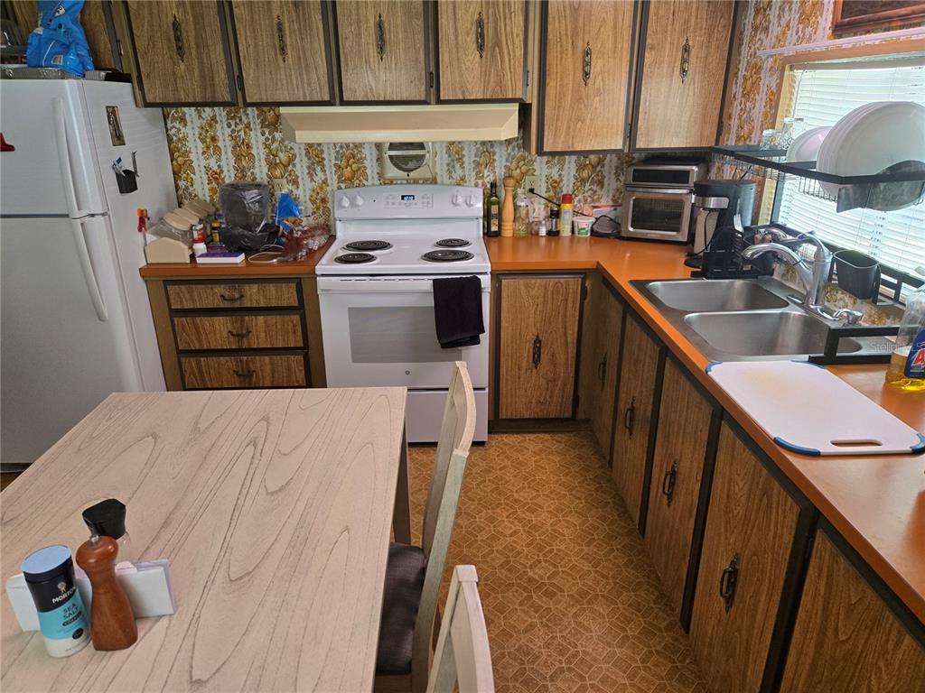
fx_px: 615
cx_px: 462
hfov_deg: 73.9
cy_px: 346
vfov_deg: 58.9
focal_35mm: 23
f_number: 1.8
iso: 200
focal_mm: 5.4
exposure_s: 1/180
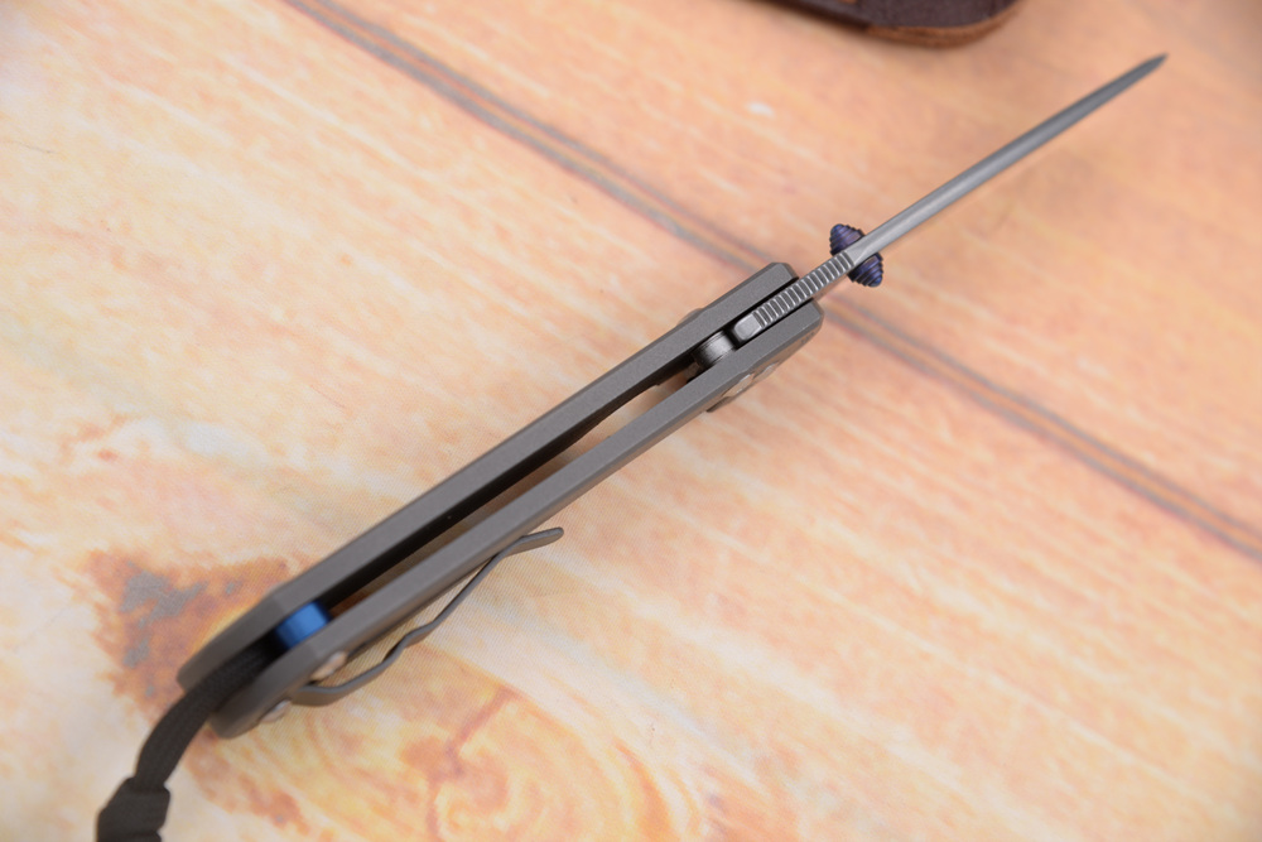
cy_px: 421
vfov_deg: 13.7
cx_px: 631
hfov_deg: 20.4
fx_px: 3506
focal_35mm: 100
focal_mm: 100
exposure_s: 1/80
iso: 200
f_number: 7.1
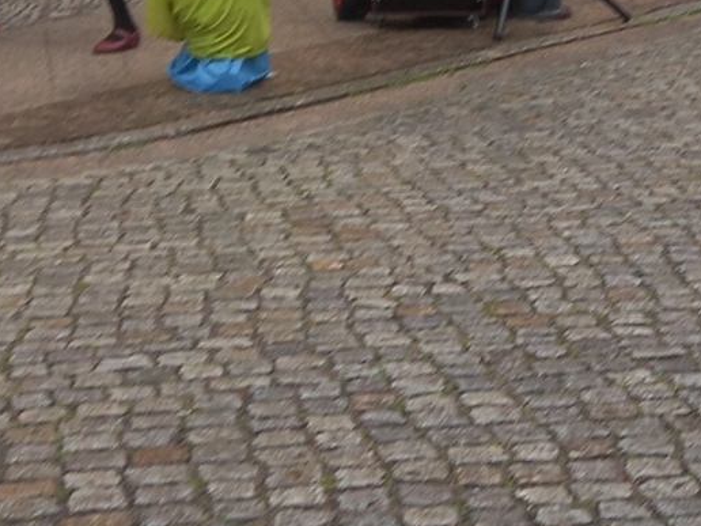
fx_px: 1883
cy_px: 59
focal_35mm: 93
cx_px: 861
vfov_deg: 15.7
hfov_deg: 19.7
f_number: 2
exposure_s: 1/50
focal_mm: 4.6
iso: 40
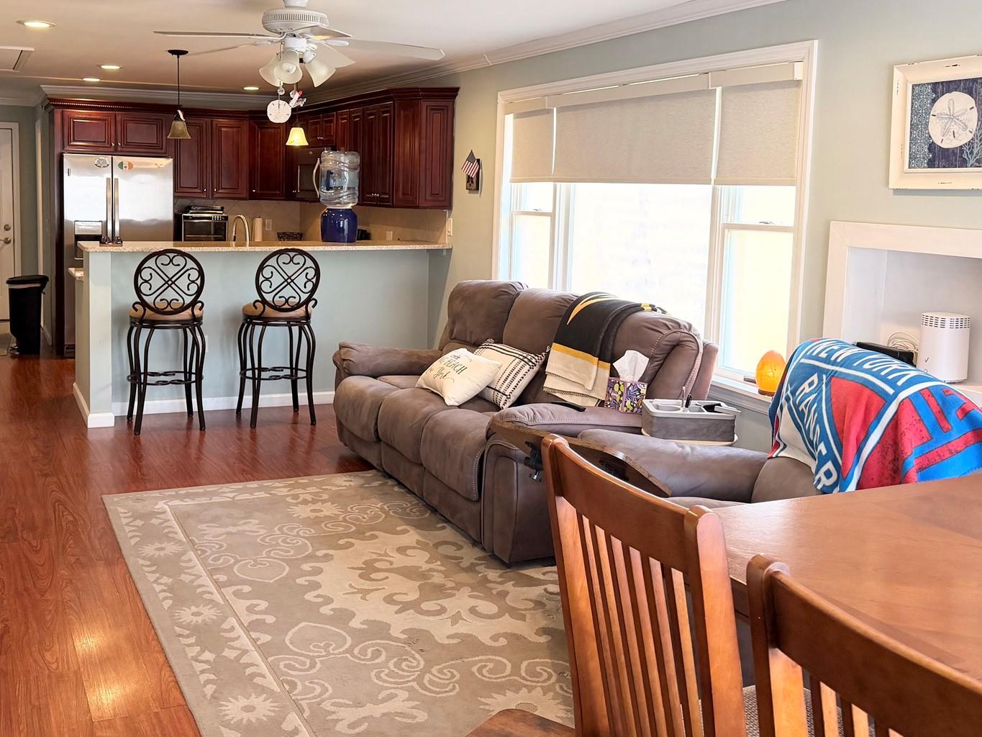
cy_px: 288
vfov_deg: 39.5
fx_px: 1021
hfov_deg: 50.7
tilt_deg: -6.4
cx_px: 357
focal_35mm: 36
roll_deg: -0.9
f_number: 1.78
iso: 200
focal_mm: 6.76
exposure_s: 1/120
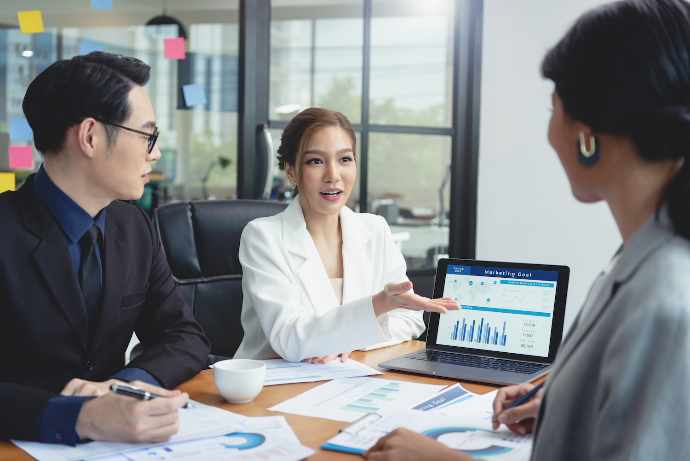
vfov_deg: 29.3
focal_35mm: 46
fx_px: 882
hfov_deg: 42.7
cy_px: 230
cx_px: 345
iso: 320
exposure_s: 1/125
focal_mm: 46
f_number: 2.8
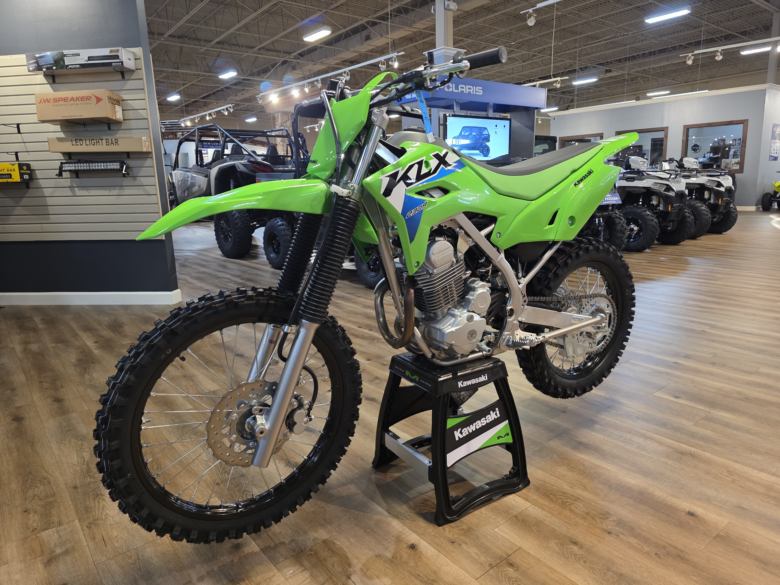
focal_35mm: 23
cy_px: 292
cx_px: 390
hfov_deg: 73.9
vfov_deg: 58.9
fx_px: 518
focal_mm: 6.3
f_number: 1.7
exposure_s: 1/60
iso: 400
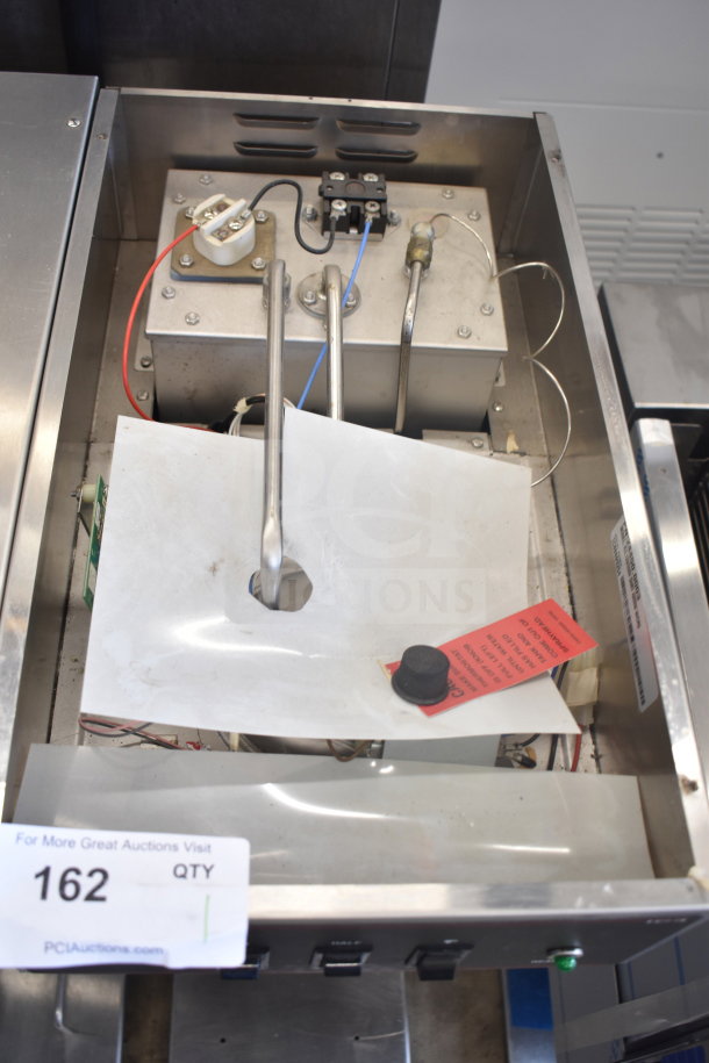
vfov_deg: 55.1
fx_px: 1019
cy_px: 532
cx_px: 354
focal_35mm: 34
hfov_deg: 38.4
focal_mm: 23
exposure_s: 1/40
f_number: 3.8
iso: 560
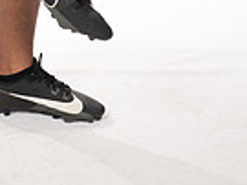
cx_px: 13
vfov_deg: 7.8
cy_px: -214
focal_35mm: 180
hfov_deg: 10.9
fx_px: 1283
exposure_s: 1/400
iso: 640
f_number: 8
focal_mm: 56
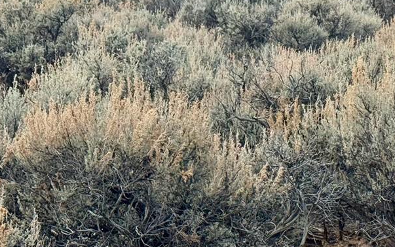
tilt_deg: -6.4
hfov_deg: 15.3
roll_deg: +0.5
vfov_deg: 9.7
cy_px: 30
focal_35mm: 135
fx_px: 1453
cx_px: 350
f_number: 1.78
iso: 64
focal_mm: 6.76
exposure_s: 1/3610
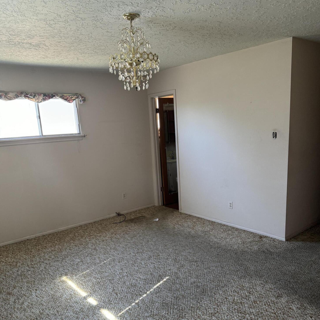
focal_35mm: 29
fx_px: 303
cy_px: 194
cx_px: 163
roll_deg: +3.9
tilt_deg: -12.5
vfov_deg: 55.2
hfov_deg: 55.6
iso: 250
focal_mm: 6.86
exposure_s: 1/60
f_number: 1.78
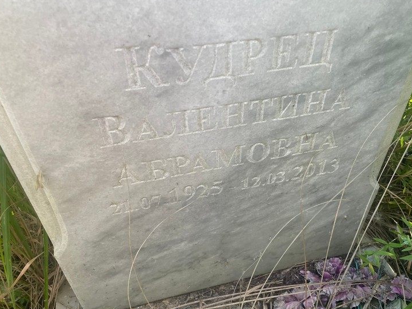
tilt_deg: -43.0
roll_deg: +1.6
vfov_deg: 48.2
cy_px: 156
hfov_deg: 61.5
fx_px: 345
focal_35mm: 29
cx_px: 225
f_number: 1.6
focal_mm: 4.2
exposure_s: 1/121
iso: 40
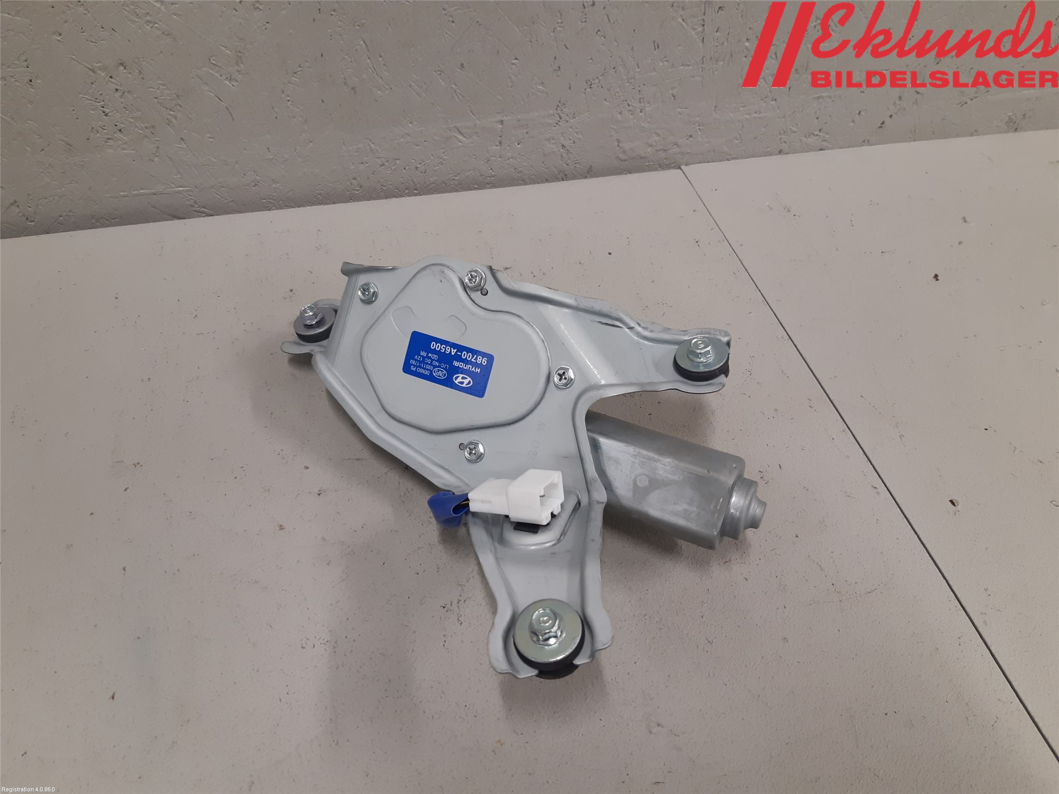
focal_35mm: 26
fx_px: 795
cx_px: 530
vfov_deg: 53.1
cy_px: 397
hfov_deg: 67.3
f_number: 1.7
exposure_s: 1/50
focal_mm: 3.93
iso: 100
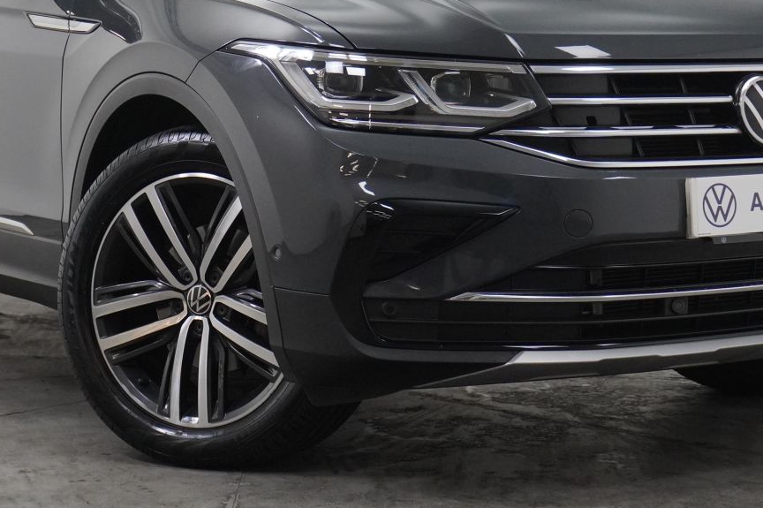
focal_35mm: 100
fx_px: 2118
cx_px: 389
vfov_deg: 13.6
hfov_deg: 20.4
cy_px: 126
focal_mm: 36
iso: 2500
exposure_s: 1/200
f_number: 5.6
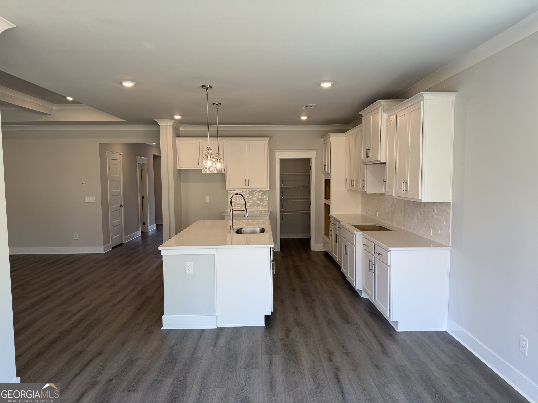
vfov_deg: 56.8
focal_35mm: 24
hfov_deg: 71.6
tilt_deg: -4.6
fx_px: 373
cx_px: 269
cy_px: 202
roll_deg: +0.5
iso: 64
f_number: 1.78
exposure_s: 1/120
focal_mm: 6.76
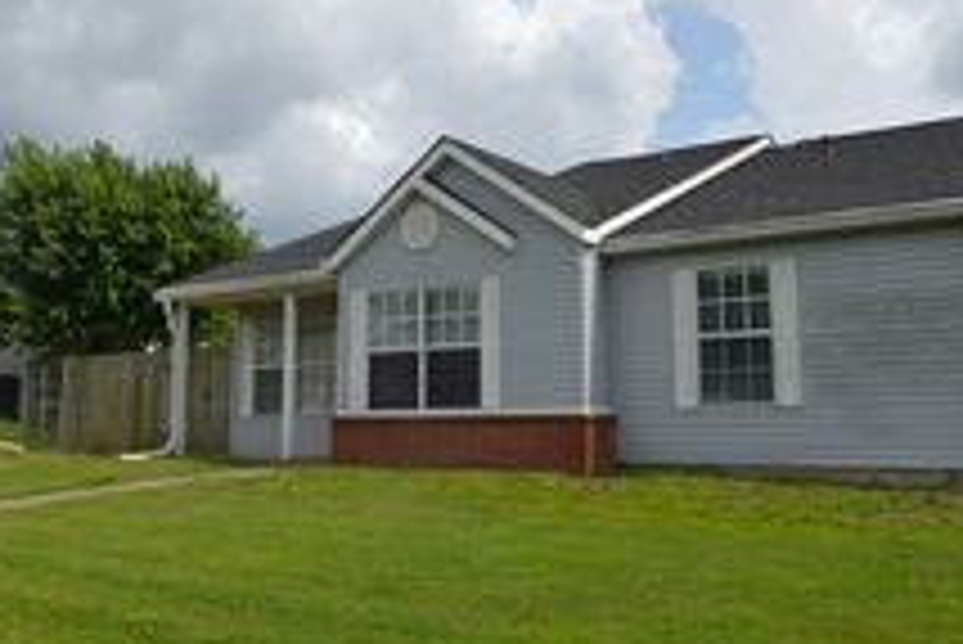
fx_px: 937
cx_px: 526
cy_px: 268
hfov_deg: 54.3
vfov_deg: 37.8
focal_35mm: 35
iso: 100
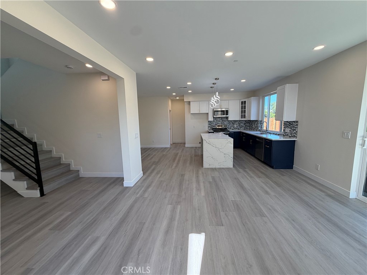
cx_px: 184
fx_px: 148
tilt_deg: -6.7
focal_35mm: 14
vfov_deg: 85.7
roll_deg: +1.7
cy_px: 138
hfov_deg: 102.1
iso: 64
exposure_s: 1/120
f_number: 2.2
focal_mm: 2.22
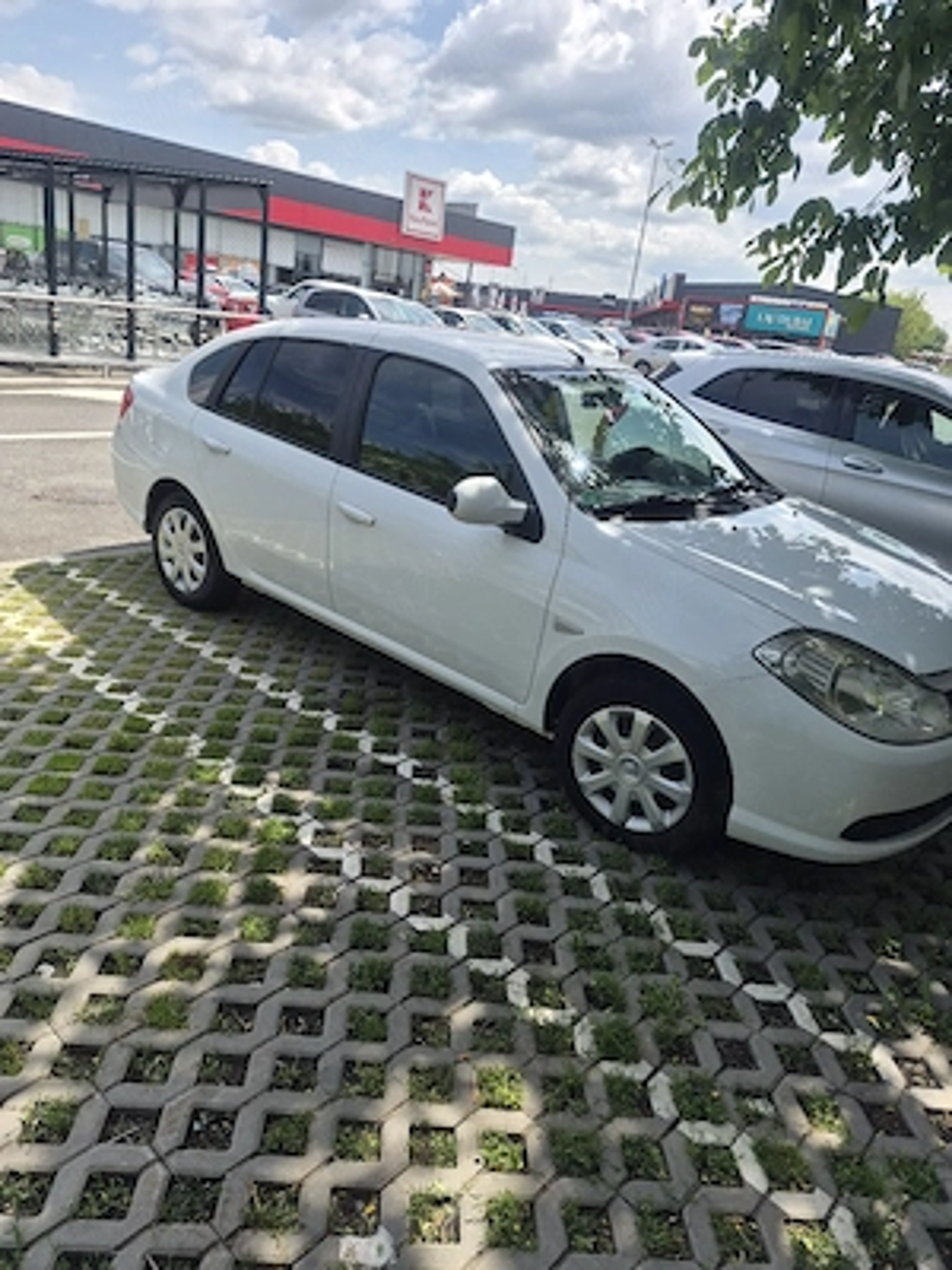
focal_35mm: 23
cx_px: 476
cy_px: 635
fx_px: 843
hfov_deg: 58.9
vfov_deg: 73.9
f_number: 1.8
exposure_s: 1/5000
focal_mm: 5.4
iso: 80
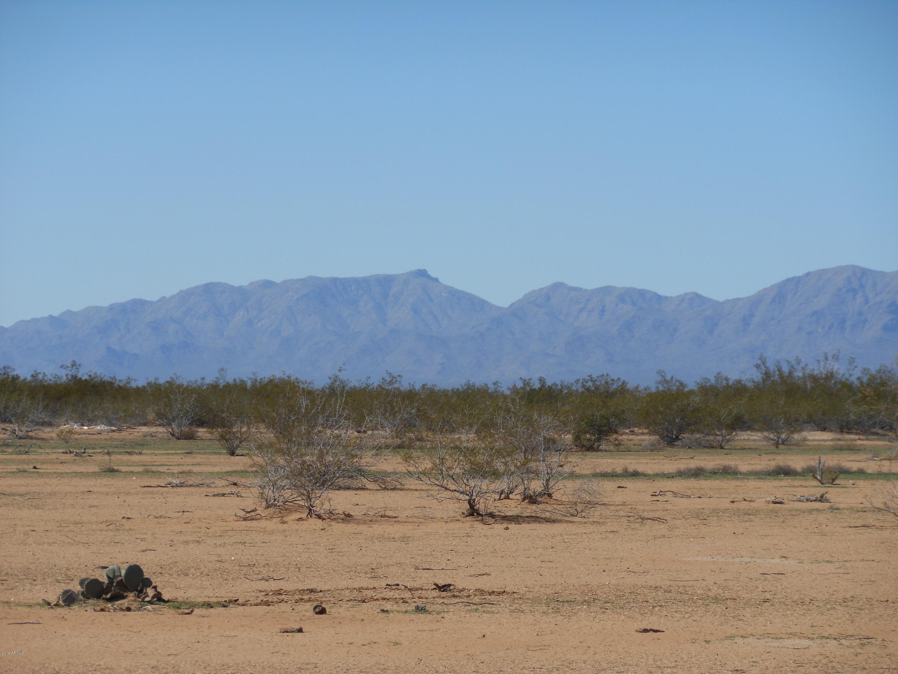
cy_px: 337
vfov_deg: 7.8
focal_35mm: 191
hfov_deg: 10.4
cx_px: 449
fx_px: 4955
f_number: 5.6
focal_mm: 34
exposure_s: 1/640
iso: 80
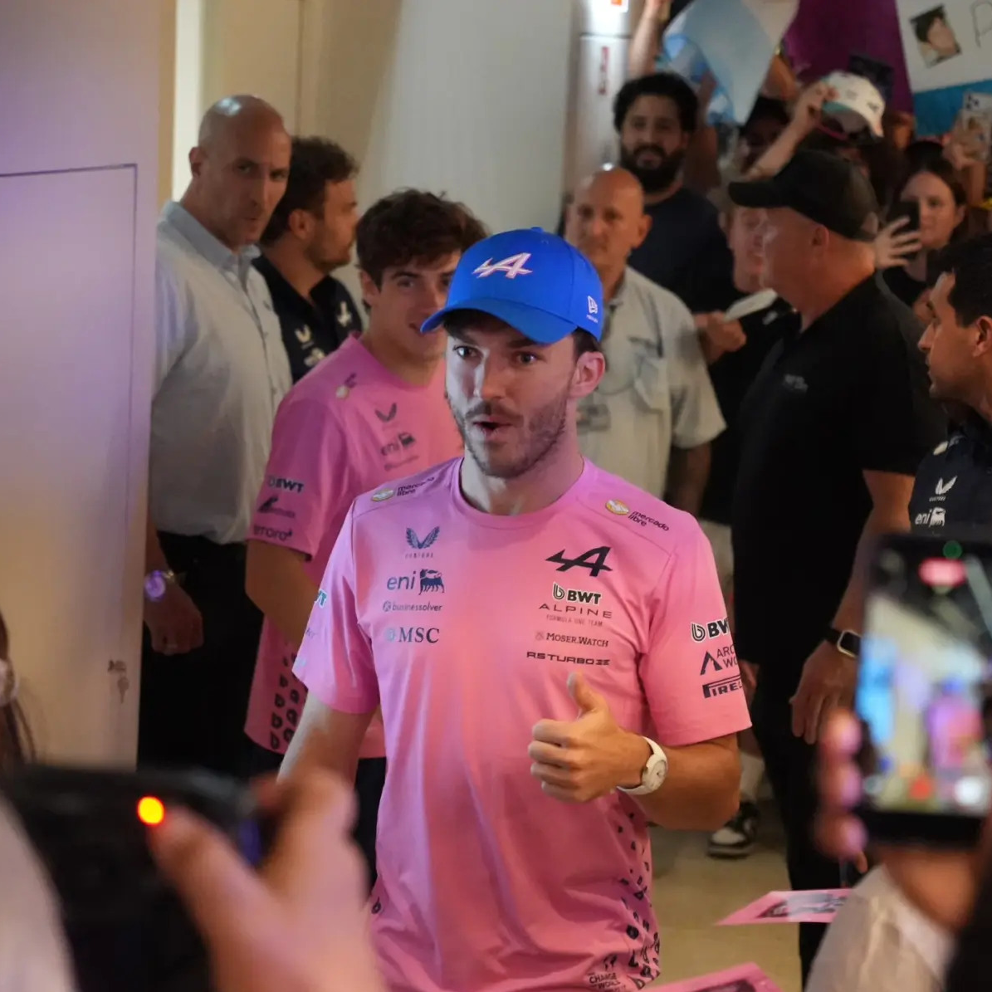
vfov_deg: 18.1
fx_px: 3113
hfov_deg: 18.1
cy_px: 496
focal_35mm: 96
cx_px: 569
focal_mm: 50
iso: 10000
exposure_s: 1/320
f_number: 2.8
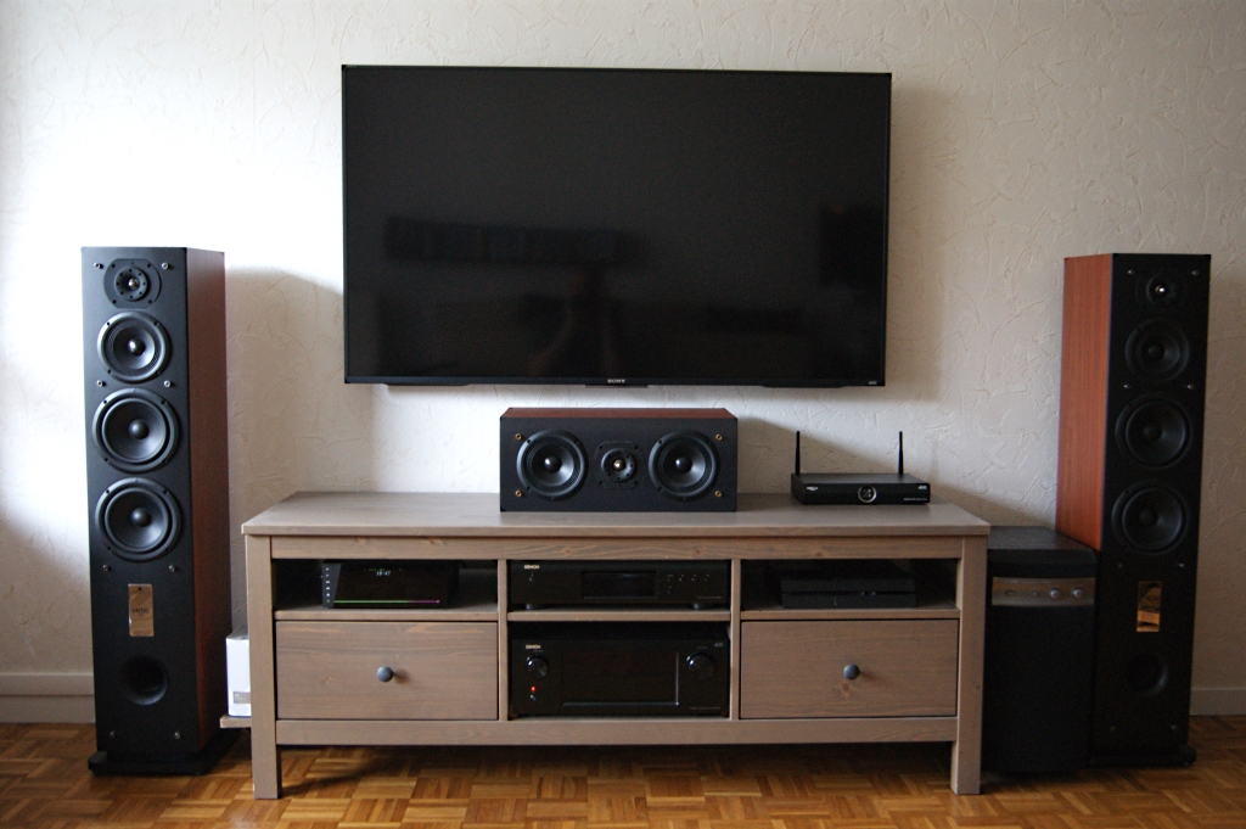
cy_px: 414
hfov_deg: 53.2
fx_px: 1245
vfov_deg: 36.8
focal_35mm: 36
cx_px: 623
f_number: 4
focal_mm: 24
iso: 400
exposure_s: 1/2.5
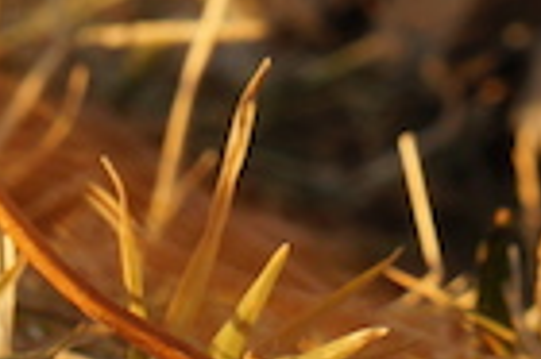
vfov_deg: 2.5
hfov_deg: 3.6
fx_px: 8256
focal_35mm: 550
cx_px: 1816
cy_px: -517
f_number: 8
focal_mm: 50
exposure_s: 1/80
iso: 200
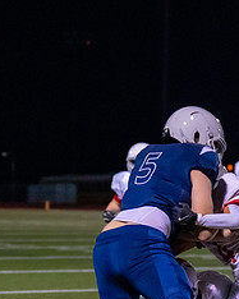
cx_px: 204
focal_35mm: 245
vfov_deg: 7.9
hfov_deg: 6.3
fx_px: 2168
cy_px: 216
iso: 6400
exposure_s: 1/1250
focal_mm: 70
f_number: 2.8
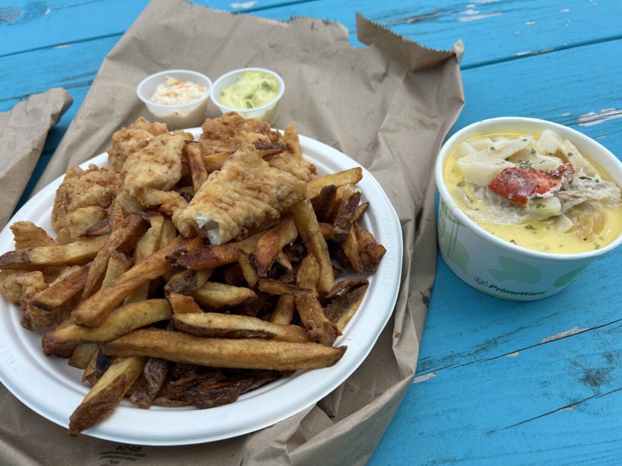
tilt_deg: -49.5
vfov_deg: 53.1
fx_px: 467
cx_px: 311
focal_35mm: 26
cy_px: 233
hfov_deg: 67.3
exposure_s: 1/2252
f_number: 1.5
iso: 50
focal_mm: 5.7
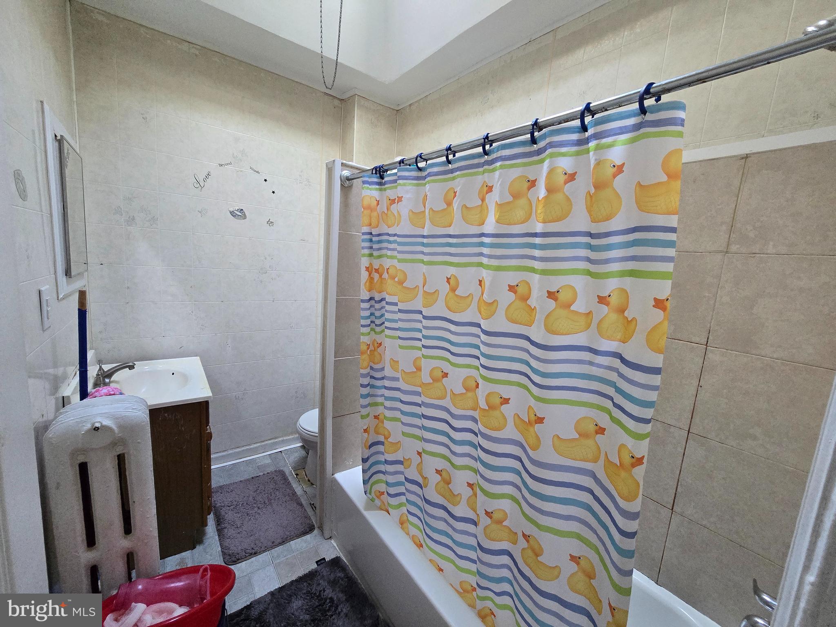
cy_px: 314
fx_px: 314
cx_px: 418
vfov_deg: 89.9
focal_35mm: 13
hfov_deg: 106.2
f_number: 2.2
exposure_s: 1/100
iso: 640
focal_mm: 2.2
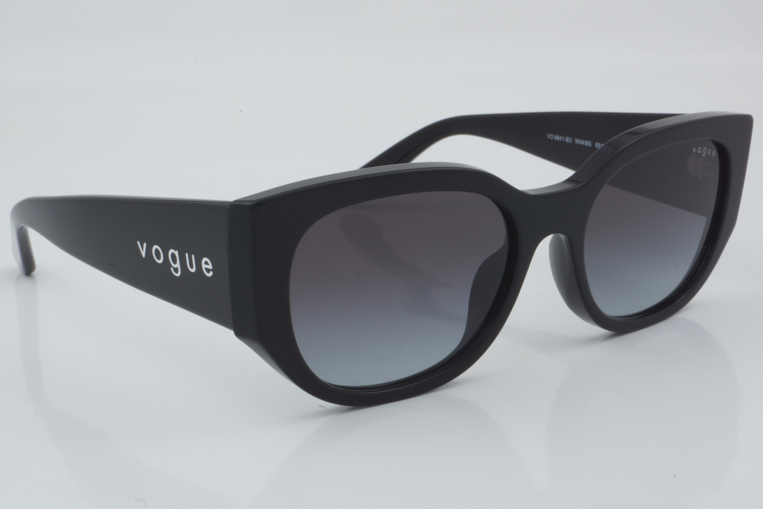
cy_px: 254
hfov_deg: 27.0
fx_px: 1589
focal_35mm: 75
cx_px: 382
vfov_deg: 18.2
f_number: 32
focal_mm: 50
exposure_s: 1/3
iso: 100
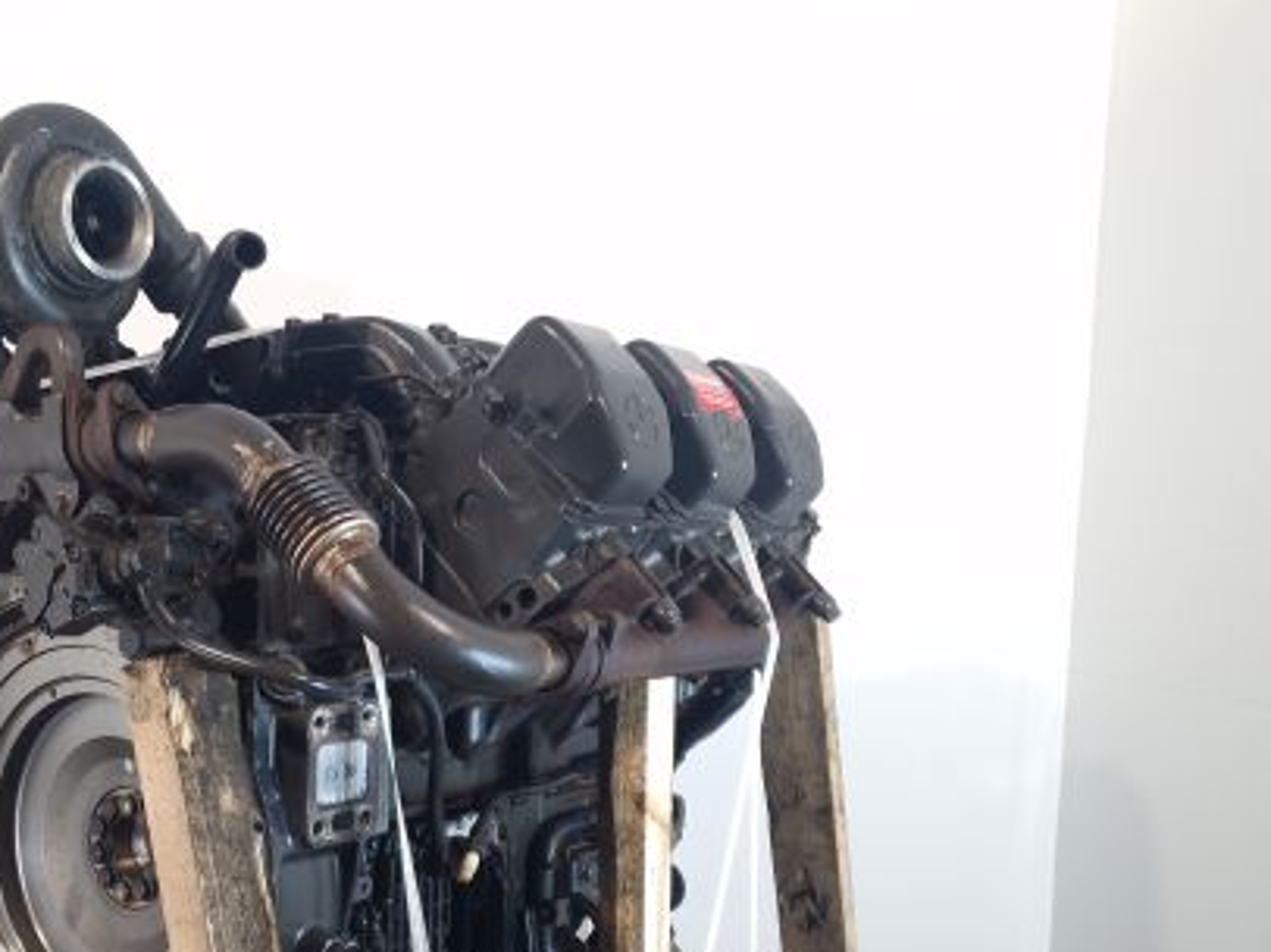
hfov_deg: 52.0
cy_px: 676
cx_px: 344
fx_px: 1248
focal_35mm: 34
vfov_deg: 40.9
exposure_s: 1/50
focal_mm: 6.4
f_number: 1.8
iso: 80
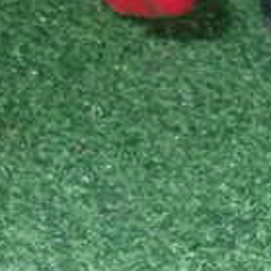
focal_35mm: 137
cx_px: 558
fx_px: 1213
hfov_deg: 11.4
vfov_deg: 12.7
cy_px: 60
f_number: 7.1
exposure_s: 1/40
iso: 800
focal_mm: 6.37
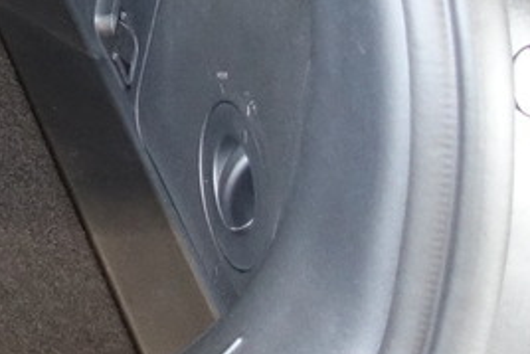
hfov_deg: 9.6
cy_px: -550
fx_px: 2578
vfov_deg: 7.3
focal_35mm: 175
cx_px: -949
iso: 500
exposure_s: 1/40
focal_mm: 10.81
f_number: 2.5
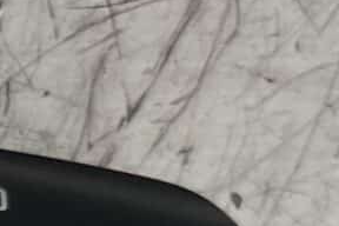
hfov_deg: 7.6
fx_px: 2260
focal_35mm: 240
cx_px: -631
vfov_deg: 5.6
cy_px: 427
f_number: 1.6
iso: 32
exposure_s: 1/134
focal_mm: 5.1
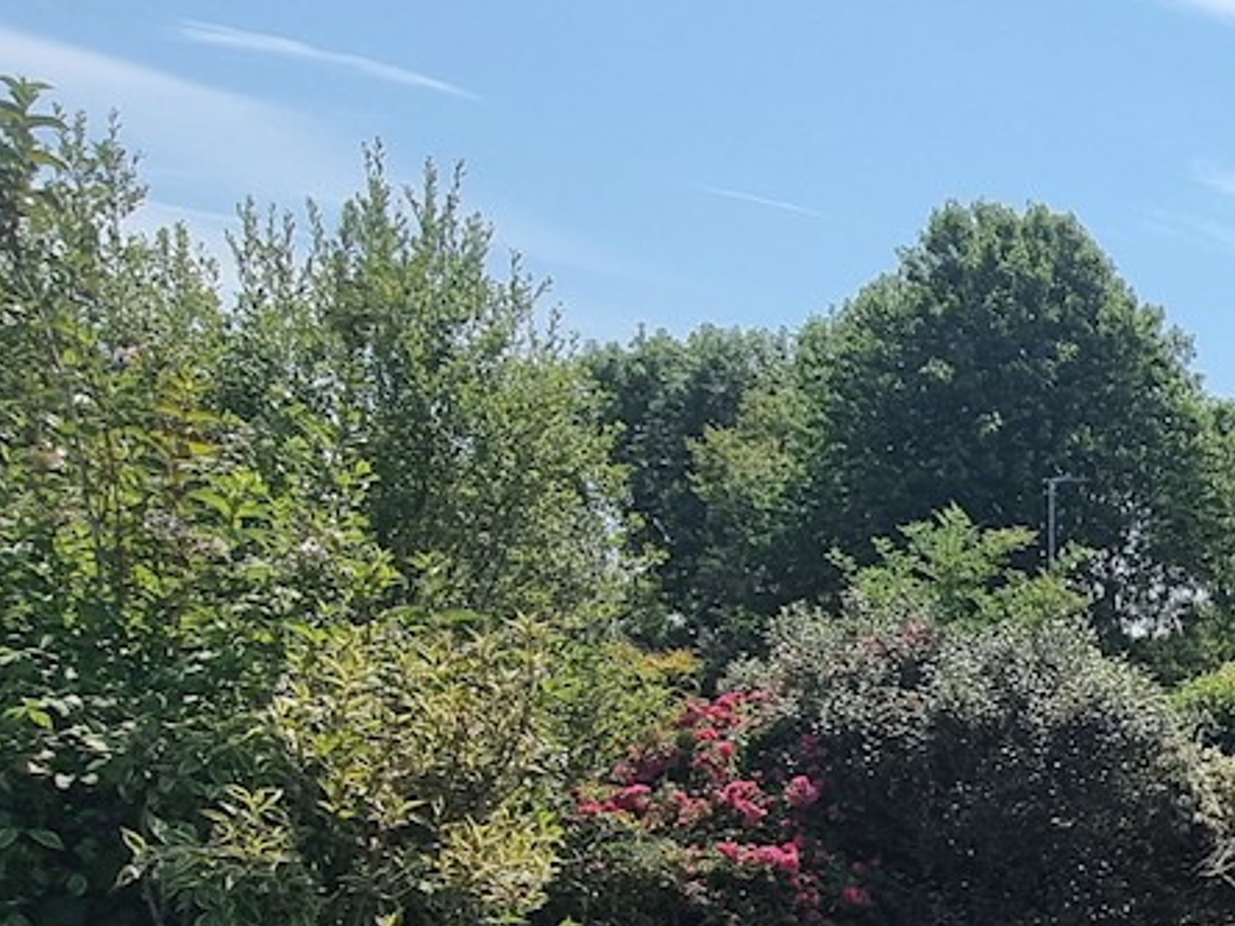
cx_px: 1521
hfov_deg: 35.0
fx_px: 1463
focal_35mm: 41
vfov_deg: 33.4
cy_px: 818
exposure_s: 1/2376
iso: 50
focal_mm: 2.2
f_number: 2.2
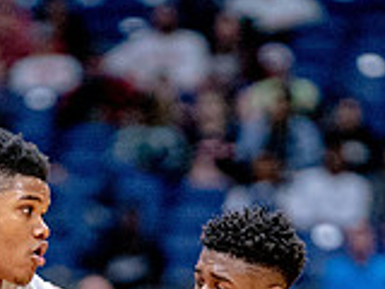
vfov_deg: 1.8
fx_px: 9087
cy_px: 535
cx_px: 121
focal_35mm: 817
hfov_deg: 2.4
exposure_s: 1/1500
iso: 2500
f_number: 2.8
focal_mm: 200
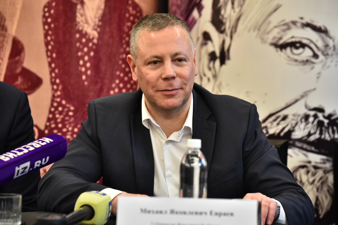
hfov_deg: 13.7
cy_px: 112
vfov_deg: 9.1
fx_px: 1408
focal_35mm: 150
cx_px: 169
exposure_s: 1/200
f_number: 4
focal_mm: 150
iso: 2500
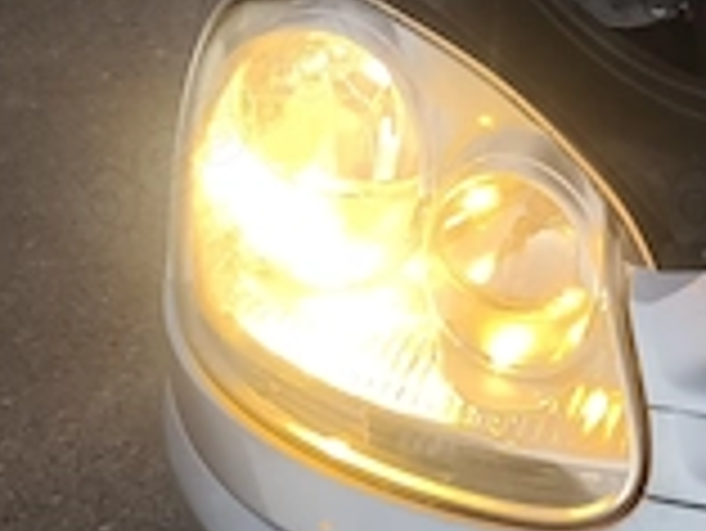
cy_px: 86
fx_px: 1796
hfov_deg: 17.7
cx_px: 1291
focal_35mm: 88
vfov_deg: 16.6
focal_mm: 6.57
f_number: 1.6
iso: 125
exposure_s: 1/100
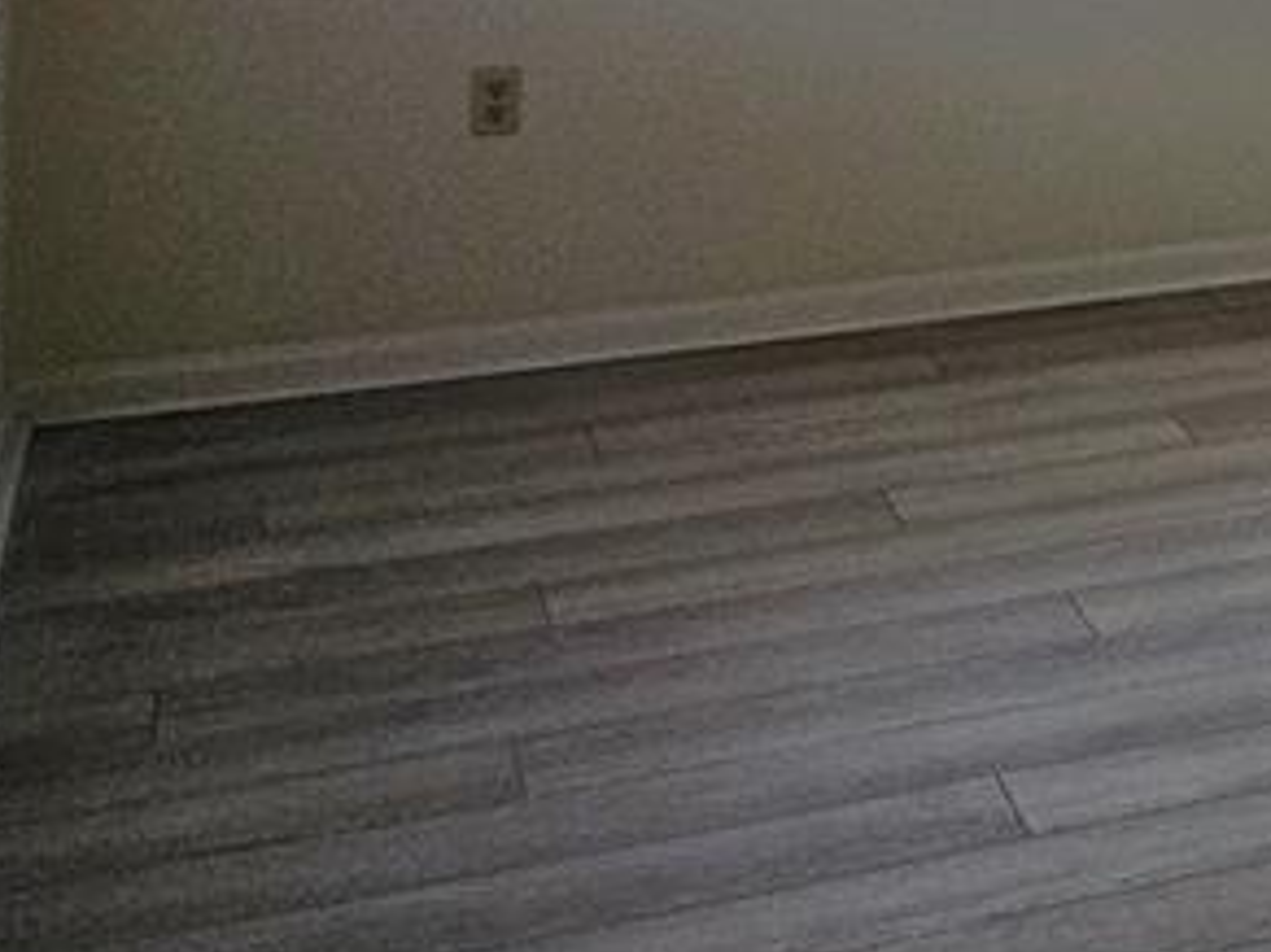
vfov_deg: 16.6
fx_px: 2973
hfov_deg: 20.2
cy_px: -459
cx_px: 1996
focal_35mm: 81
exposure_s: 1/60
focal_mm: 5.4
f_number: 1.8
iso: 64
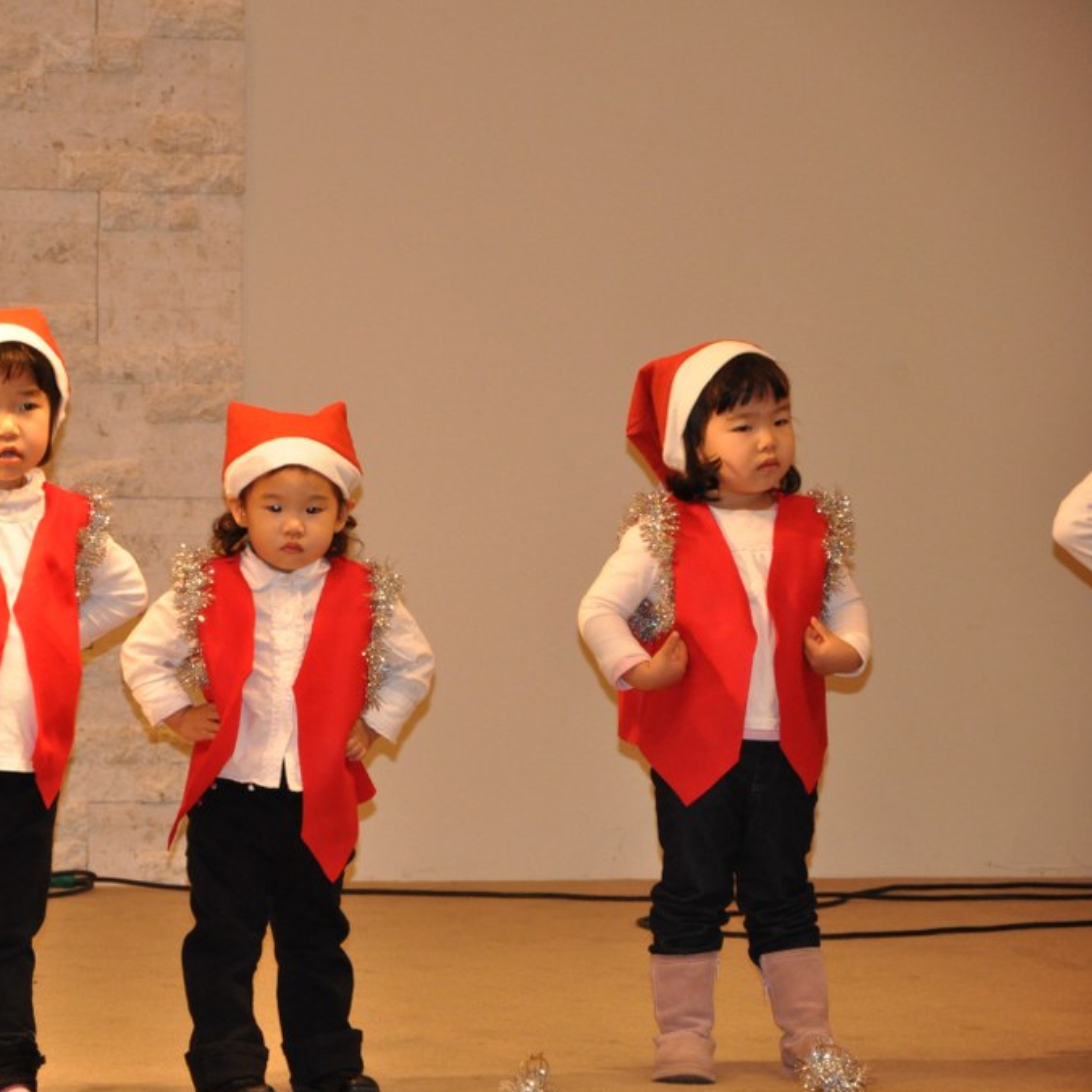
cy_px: 548
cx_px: 304
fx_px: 7232
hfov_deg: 8.6
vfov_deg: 8.6
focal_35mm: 203
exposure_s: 1/60
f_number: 5.6
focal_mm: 105
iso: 1600
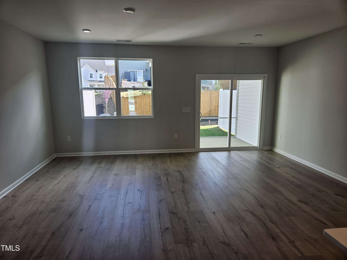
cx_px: 174
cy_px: 130
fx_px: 231
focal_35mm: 23
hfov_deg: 73.9
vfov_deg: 58.9
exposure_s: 1/120
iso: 50
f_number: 1.8
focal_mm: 5.4
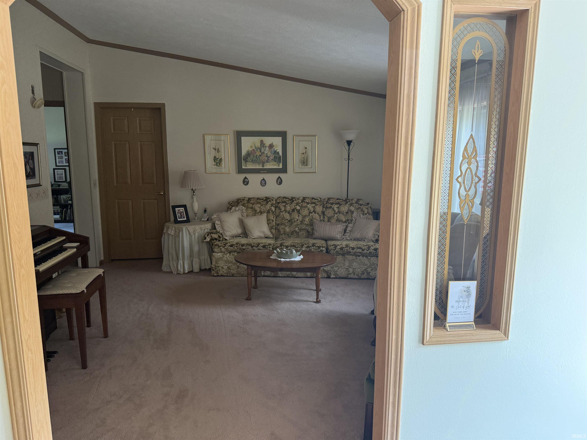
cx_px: 294
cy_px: 220
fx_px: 407
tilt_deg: -7.5
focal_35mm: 24
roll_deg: +0.0
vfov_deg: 56.8
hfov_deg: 71.6
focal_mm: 6.76
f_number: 1.78
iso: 200
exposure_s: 1/76
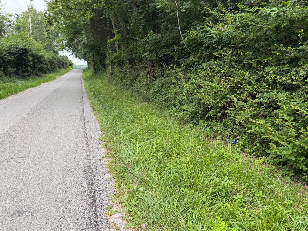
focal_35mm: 24
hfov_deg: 71.6
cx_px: 154
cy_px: 116
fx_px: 214
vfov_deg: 56.8
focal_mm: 6.76
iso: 100
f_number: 1.78
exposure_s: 1/389
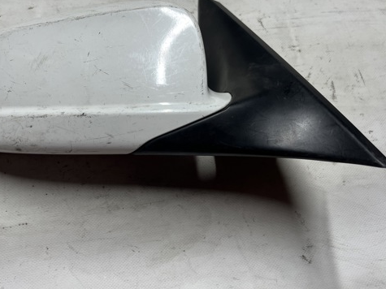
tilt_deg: -70.8
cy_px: 113
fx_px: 390
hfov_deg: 52.5
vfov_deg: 40.5
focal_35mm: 35
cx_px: 171
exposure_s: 1/100
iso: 80
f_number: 1.5
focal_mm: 5.7
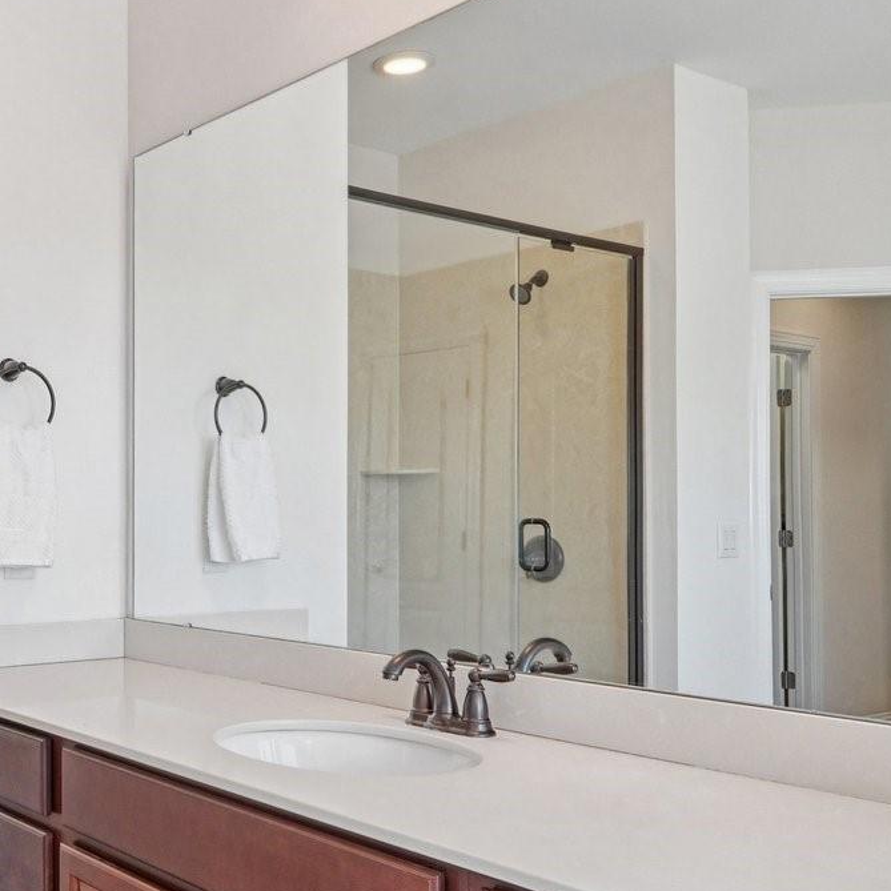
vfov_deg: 42.7
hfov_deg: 40.2
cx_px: 117
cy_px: 529
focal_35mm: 39
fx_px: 1136
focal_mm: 10
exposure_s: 1/15
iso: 400
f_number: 8
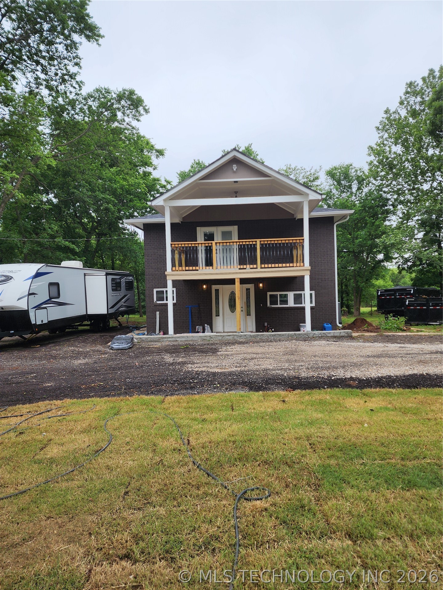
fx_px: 392
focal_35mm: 23
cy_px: 295
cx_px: 222
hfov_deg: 58.9
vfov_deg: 73.9
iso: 12
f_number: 1.8
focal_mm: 6.4
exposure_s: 1/427
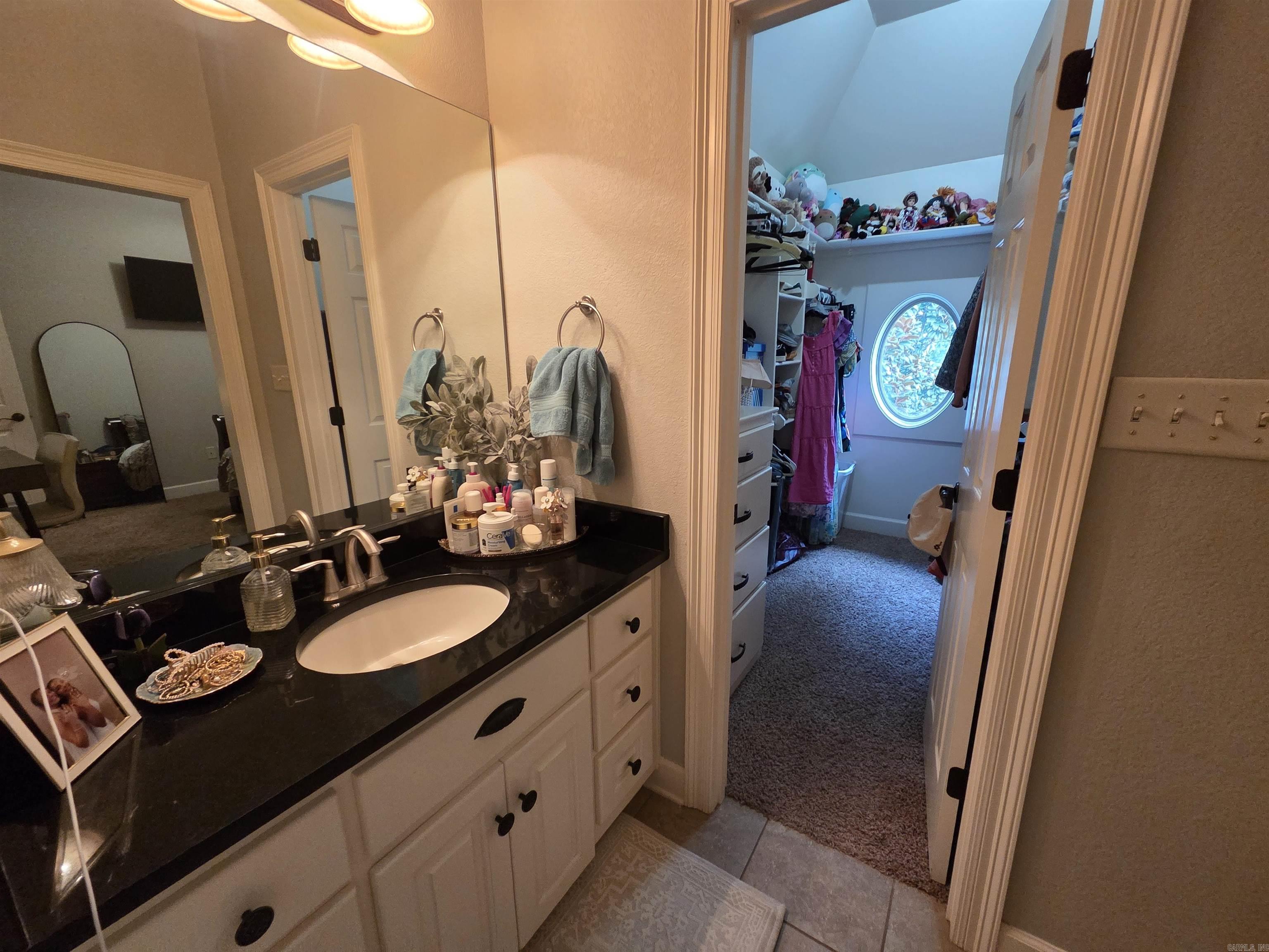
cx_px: 634
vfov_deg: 89.9
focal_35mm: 13
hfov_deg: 106.2
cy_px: 476
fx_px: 477
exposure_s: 1/60
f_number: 2.2
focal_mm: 2.2
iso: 640
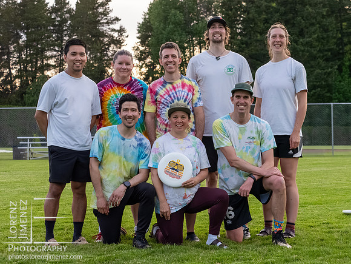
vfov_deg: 14.7
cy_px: 125
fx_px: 1021
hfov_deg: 19.5
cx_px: 176
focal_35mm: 101
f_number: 4.5
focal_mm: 48
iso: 3200
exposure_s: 1/800
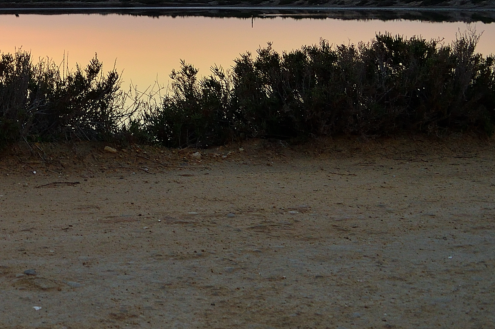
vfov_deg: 17.4
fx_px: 1044
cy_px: -18
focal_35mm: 76
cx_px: -168
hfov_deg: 23.3
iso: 200
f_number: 5
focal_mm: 18
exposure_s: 1/80
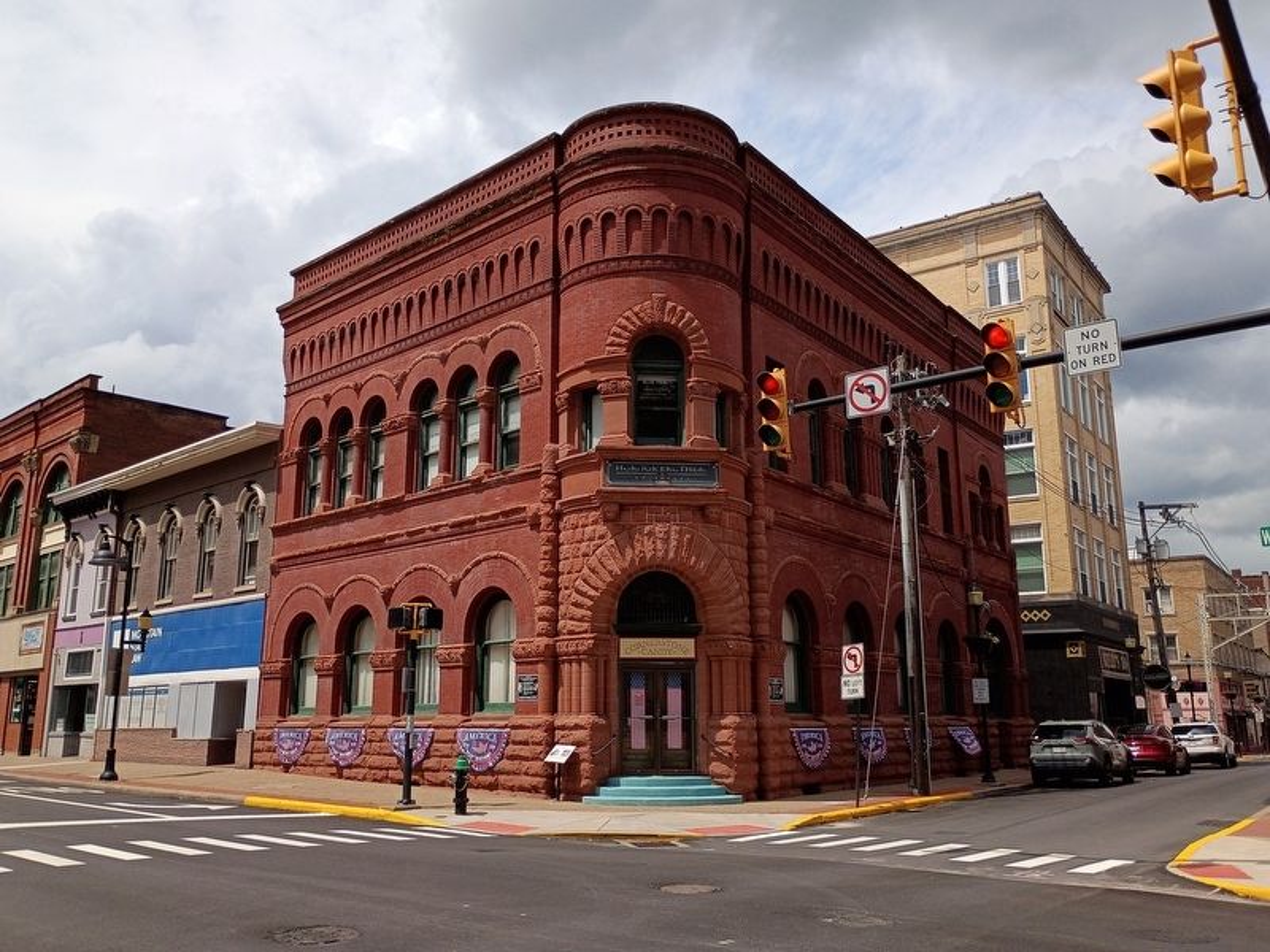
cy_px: 476
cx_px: 635
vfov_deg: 48.2
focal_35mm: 29
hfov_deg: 61.7
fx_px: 1064
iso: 106
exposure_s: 1/1508
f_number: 1.8
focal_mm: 4.27
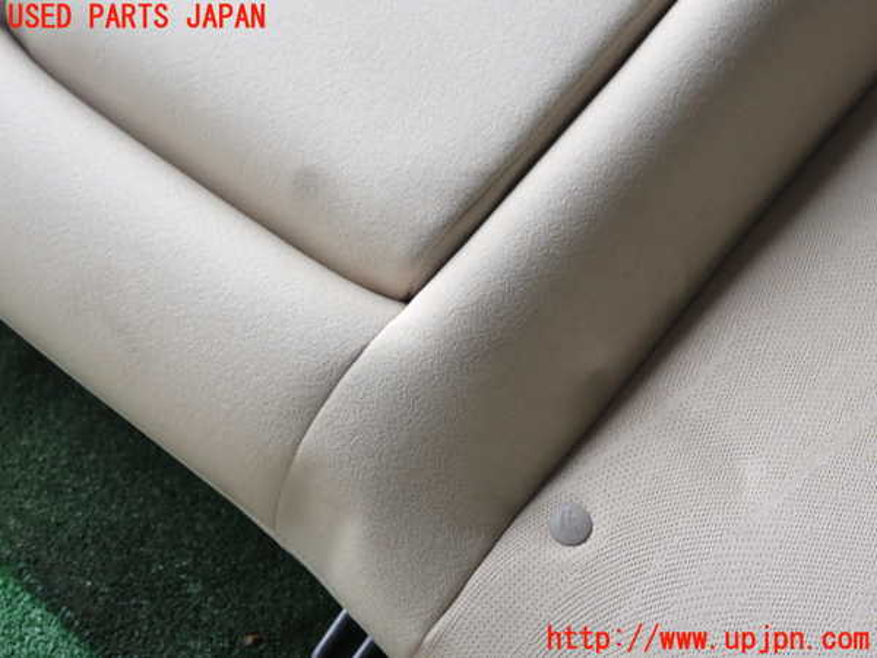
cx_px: 438
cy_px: 329
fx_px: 1115
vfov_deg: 32.9
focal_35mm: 44
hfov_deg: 42.9
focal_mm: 7.84
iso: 200
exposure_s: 1/80
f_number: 2.9
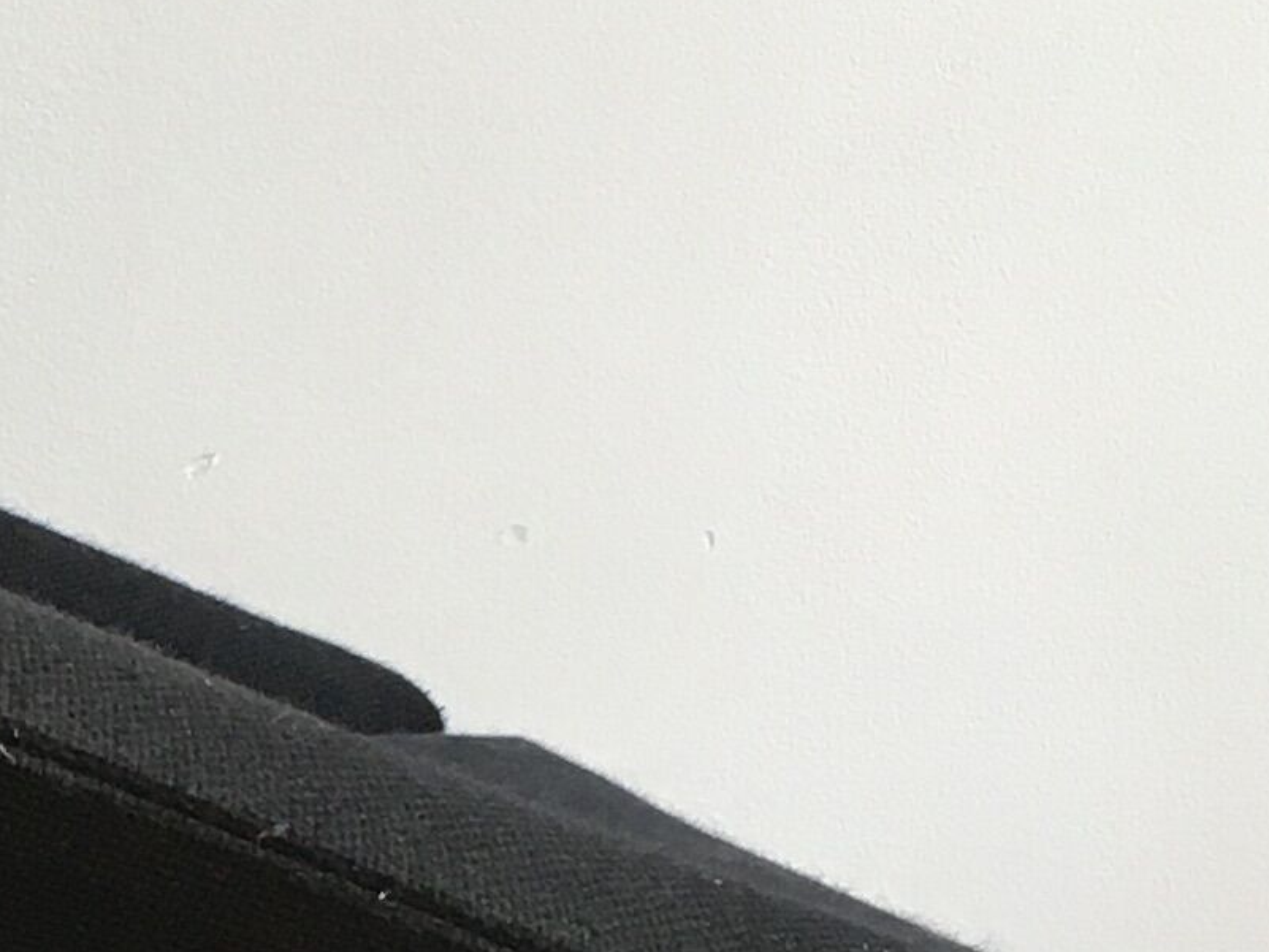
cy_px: 1323
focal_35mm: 146
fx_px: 5353
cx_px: -735
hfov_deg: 12.7
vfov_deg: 9.9
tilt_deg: -15.5
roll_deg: -0.4
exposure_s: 1/33
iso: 32
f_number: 2.2
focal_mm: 4.15
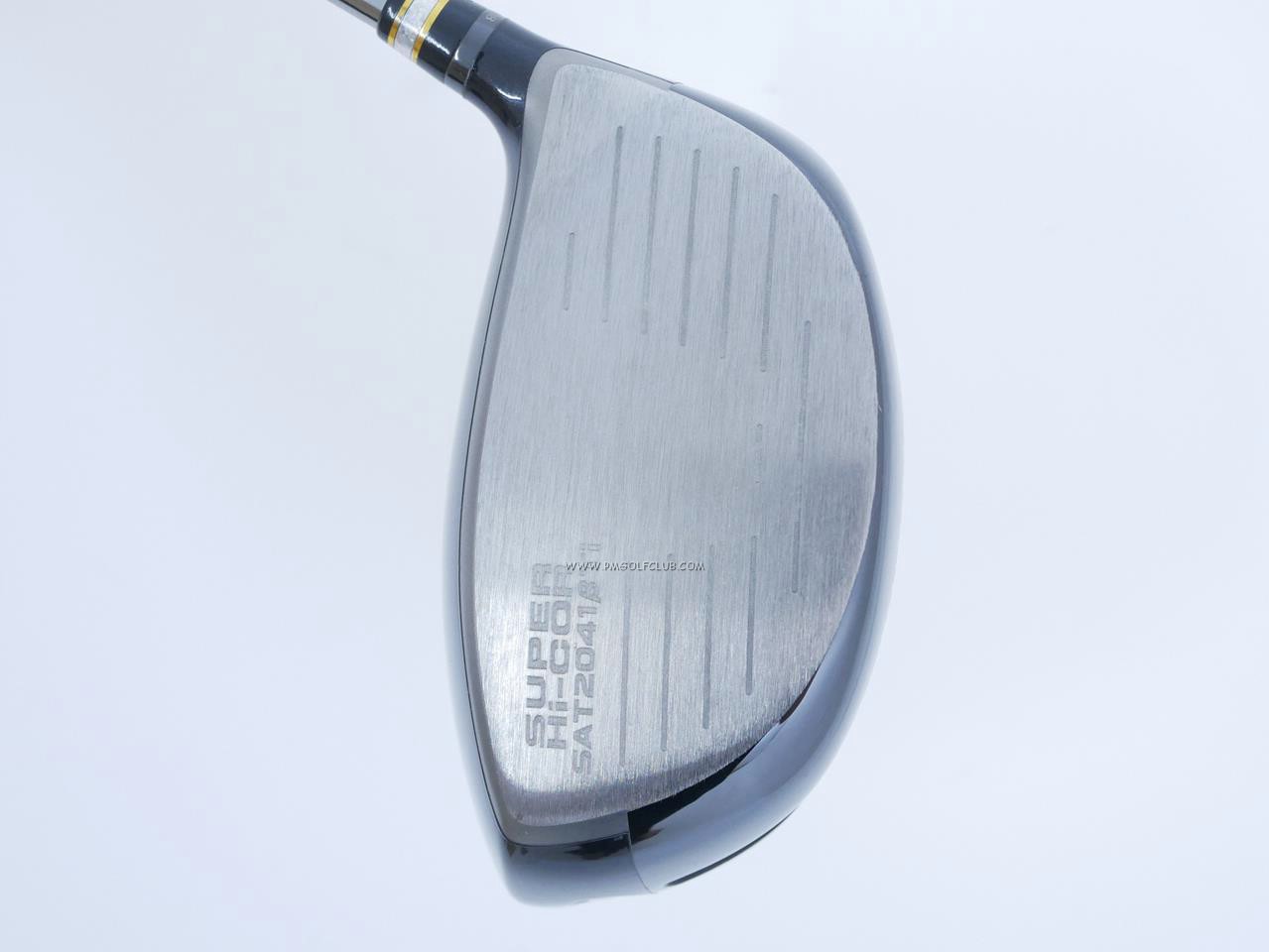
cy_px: 476
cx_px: 634
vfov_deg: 29.1
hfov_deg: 38.2
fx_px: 1833
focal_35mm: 50
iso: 1600
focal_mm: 25
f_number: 4.5
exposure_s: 1/60
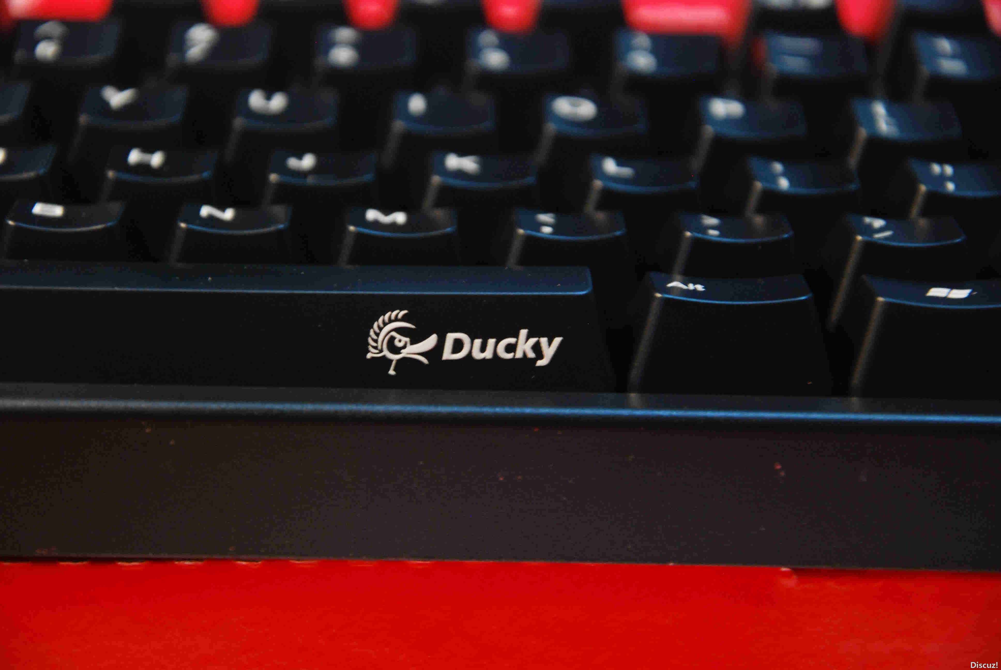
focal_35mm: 158
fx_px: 4385
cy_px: 335
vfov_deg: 8.7
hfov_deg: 13.0
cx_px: 500
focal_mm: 105
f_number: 5.6
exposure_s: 1/4
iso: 640
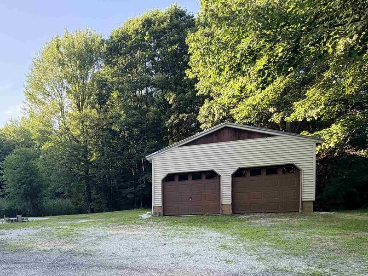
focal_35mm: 28
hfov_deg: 59.5
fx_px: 298
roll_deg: +2.8
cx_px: 85
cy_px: 217
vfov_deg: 47.3
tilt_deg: -1.9
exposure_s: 1/229
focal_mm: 2.22
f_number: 2.2
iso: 50
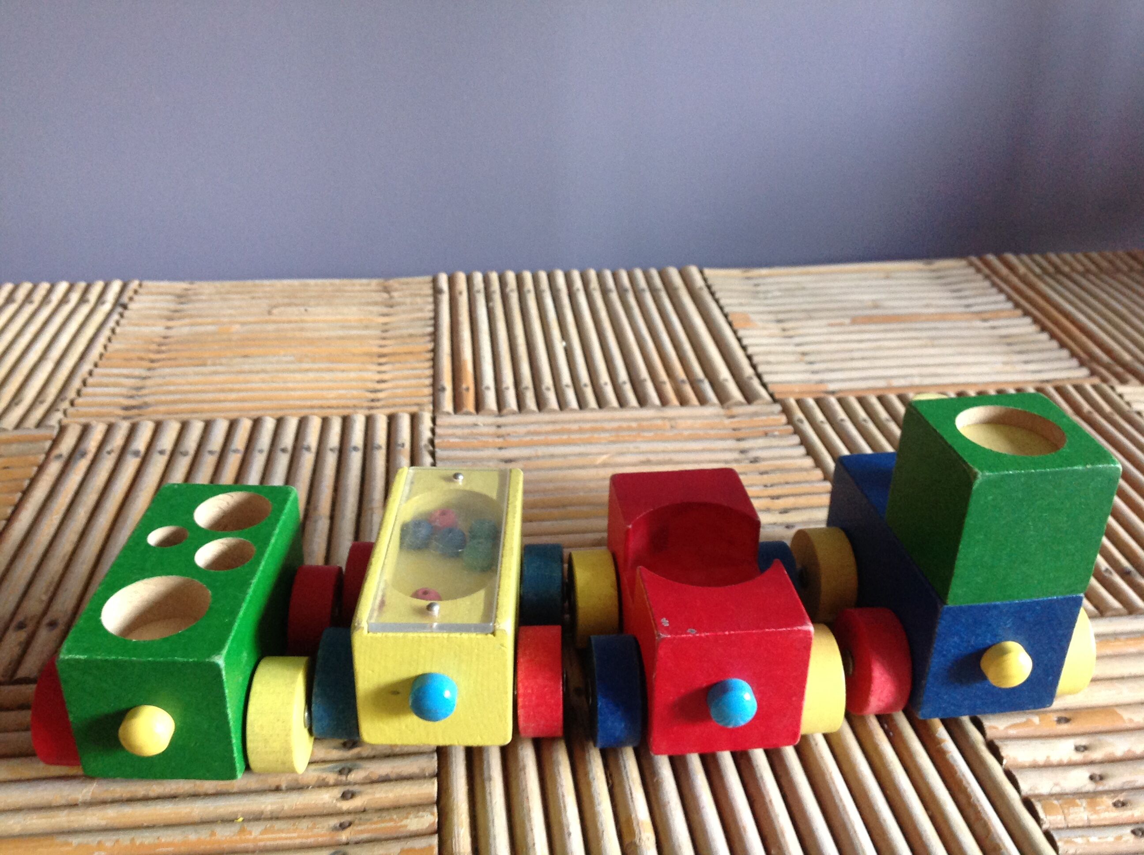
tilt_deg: -28.2
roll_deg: -1.6
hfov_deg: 52.7
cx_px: 572
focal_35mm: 35
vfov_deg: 40.6
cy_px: 428
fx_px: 1155
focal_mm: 4.28
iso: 200
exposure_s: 1/15
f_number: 2.4
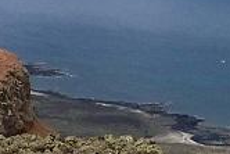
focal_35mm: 183
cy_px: 40
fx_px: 1170
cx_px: -94
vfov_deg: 7.5
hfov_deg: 10.9
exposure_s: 1/714
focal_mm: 8
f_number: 4.8
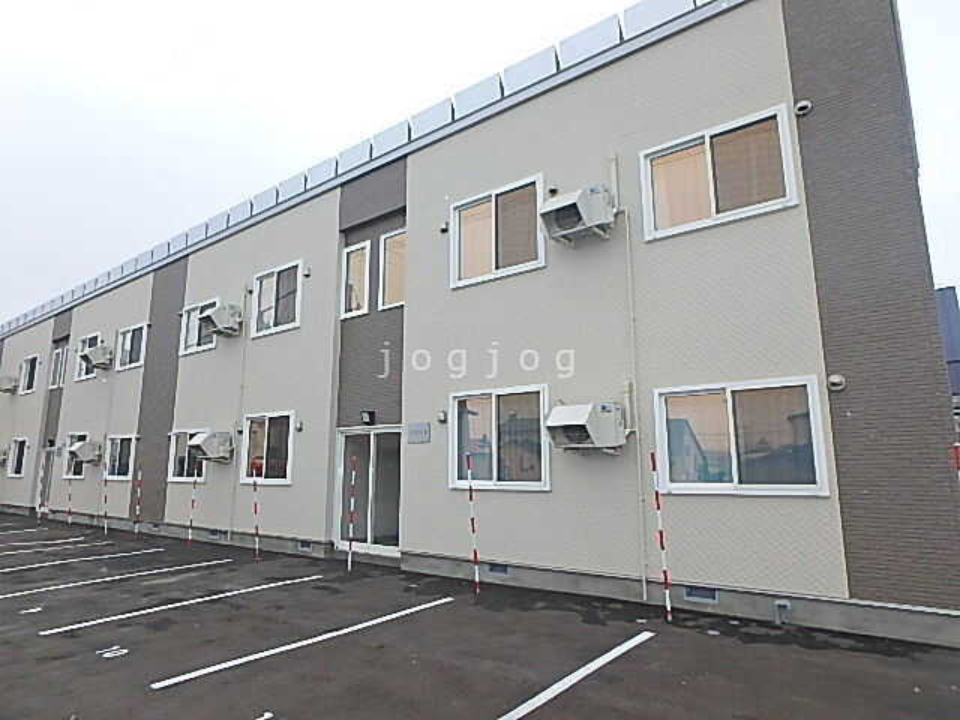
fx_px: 582
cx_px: 480
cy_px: 360
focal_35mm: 21
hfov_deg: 79.0
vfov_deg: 63.4
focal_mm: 3.7
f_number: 3.5
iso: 125
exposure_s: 1/1250
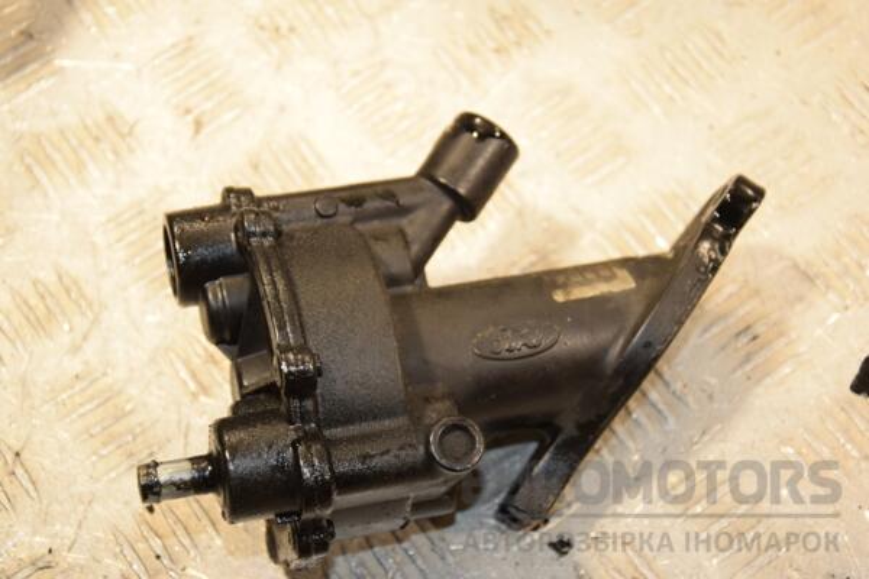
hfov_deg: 23.4
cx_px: 434
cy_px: 290
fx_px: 2100
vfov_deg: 15.7
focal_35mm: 87
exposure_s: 1/200
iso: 800
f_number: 5.6
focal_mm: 58
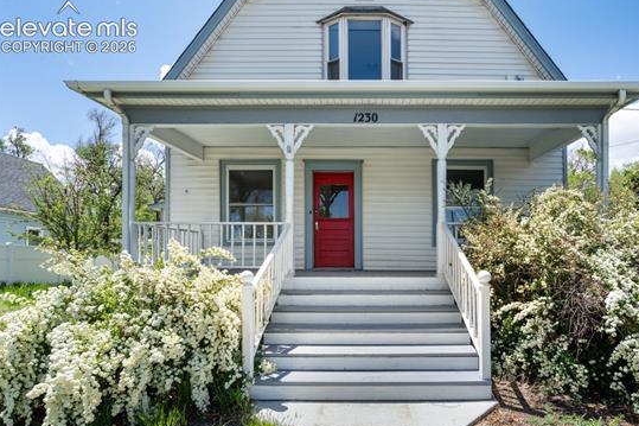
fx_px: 337
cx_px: 372
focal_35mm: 19
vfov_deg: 64.3
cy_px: 240
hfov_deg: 86.2
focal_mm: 16
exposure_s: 1/160
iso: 640
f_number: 10
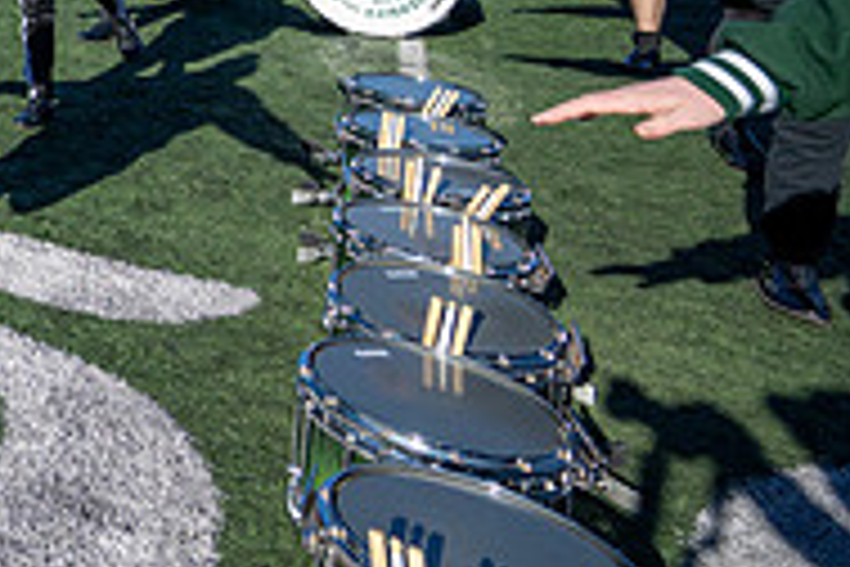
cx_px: -418
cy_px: -106
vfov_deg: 27.6
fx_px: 1015
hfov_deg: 28.9
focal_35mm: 43
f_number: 4
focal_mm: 14
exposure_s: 1/2000
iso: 160
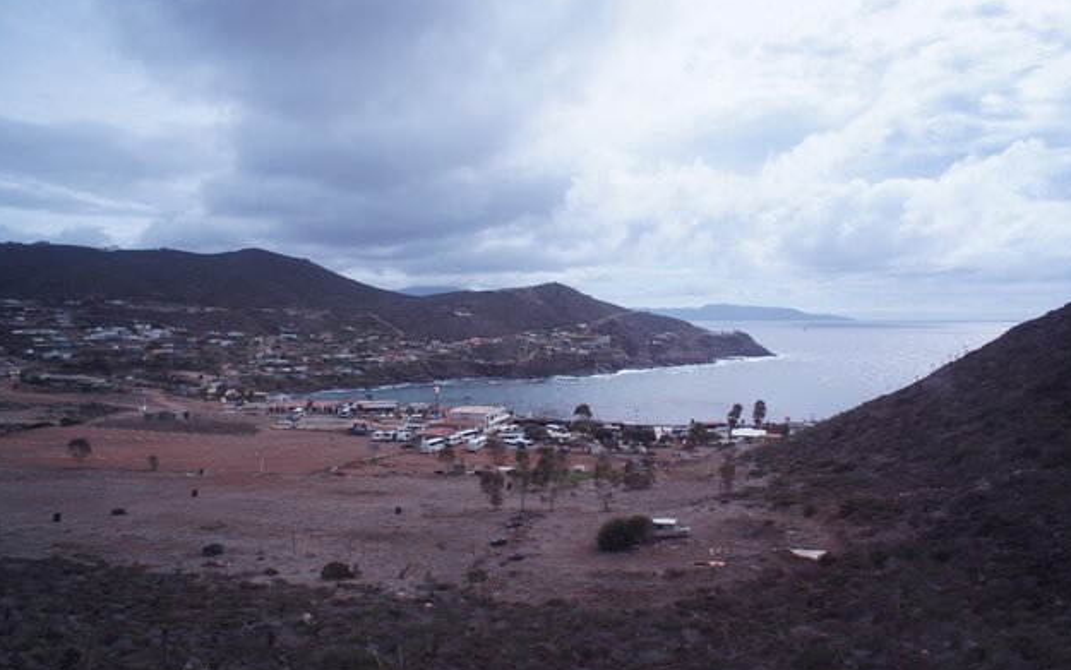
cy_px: 356
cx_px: 543
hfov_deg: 72.5
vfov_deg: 49.3
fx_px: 730
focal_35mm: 25
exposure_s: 1/160
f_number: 4.5
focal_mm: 16
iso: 200
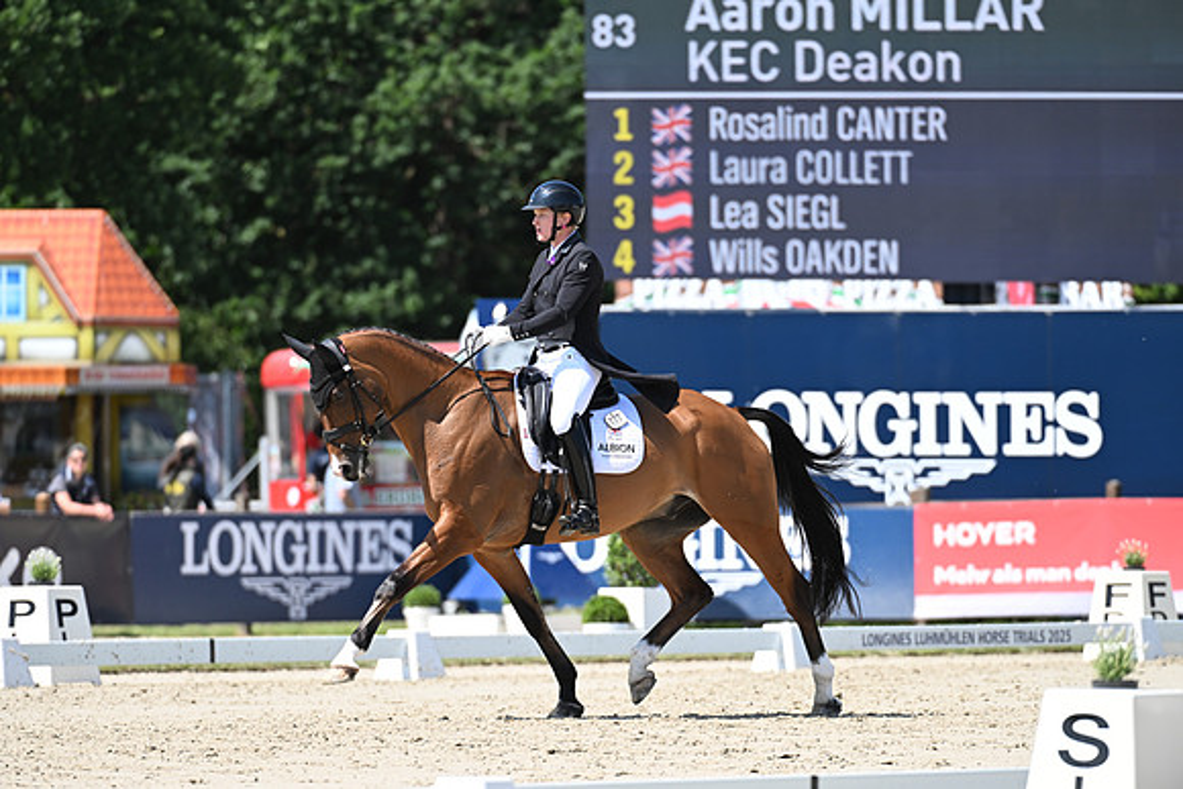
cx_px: 592
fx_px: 13147
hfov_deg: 5.2
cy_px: 394
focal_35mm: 400
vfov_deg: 3.4
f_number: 5
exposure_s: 1/1600
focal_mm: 400
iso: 560
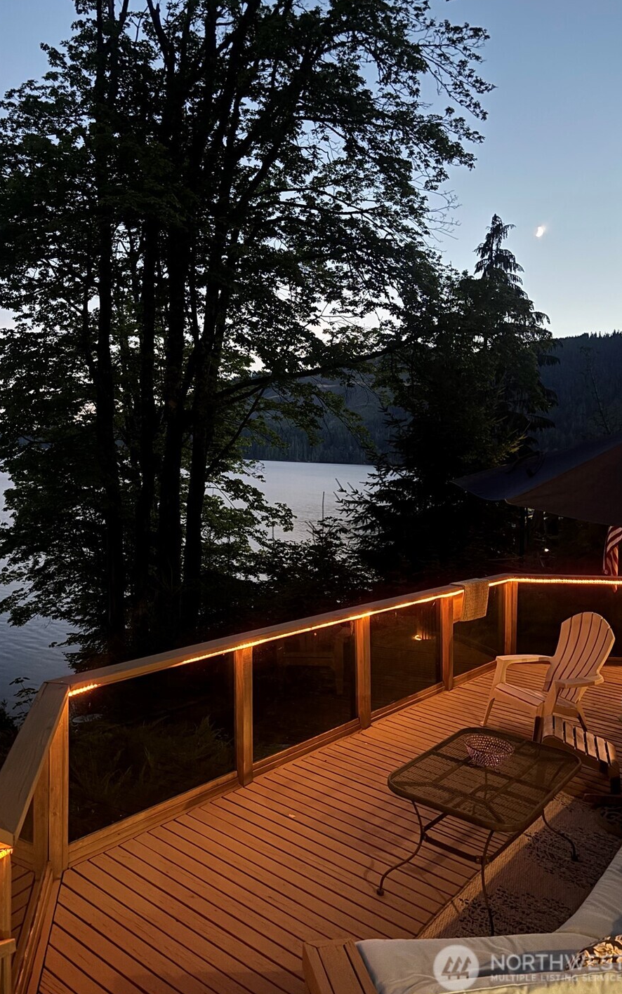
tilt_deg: -2.8
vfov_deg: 66.5
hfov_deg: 44.4
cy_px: 495
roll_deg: -2.5
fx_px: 759
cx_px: 269
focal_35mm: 28
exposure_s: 1/9
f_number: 1.6
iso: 800
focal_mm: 5.96
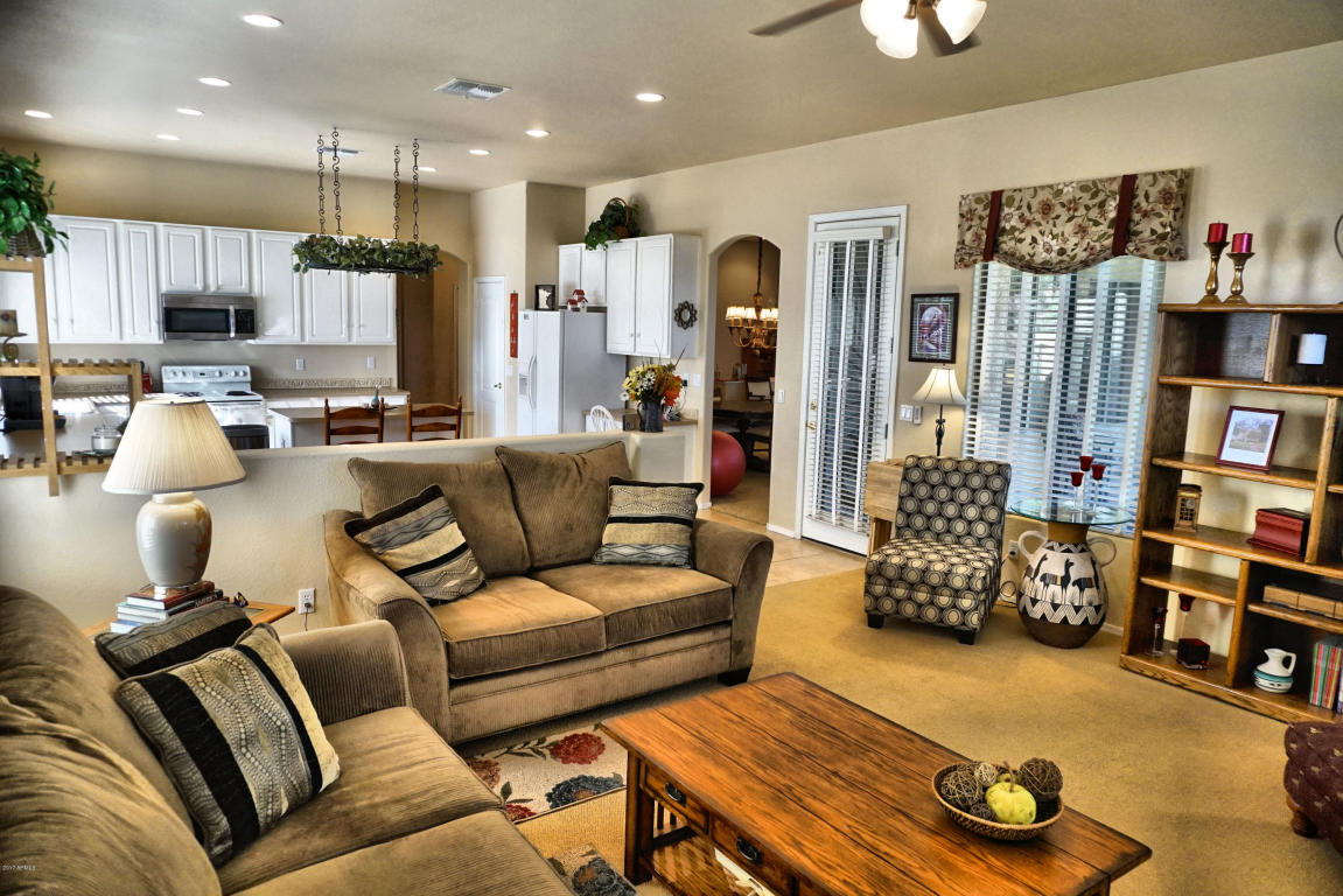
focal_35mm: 24
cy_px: 448
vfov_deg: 53.2
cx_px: 672
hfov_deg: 73.7
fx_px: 896
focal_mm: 16
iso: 1000
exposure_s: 1/160
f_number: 4
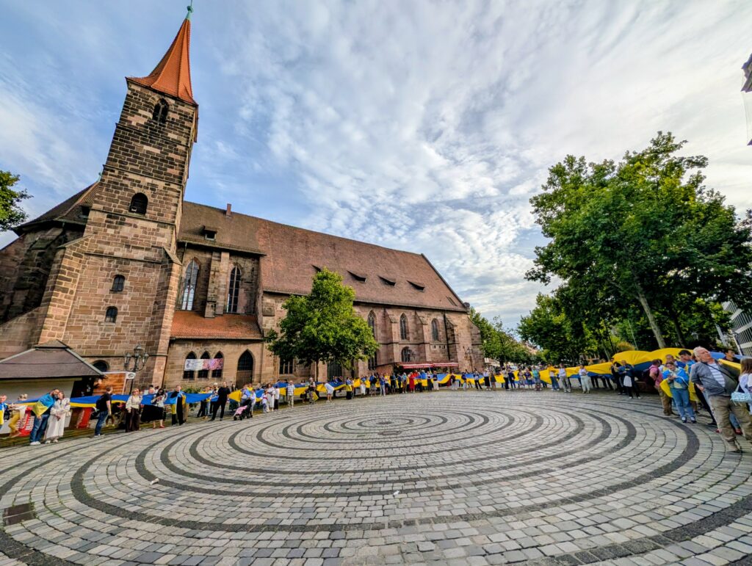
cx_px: 376
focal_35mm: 12
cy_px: 283
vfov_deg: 94.6
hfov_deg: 110.5
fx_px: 261
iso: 50
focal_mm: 2.02
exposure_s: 1/3247
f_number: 1.7
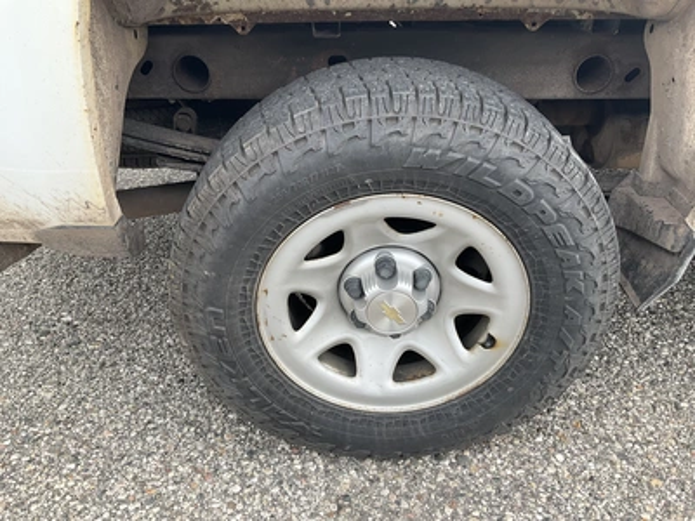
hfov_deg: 61.7
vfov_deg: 48.2
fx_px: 582
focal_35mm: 29
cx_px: 348
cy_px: 260
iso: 32
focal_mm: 3
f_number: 1.8
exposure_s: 1/172
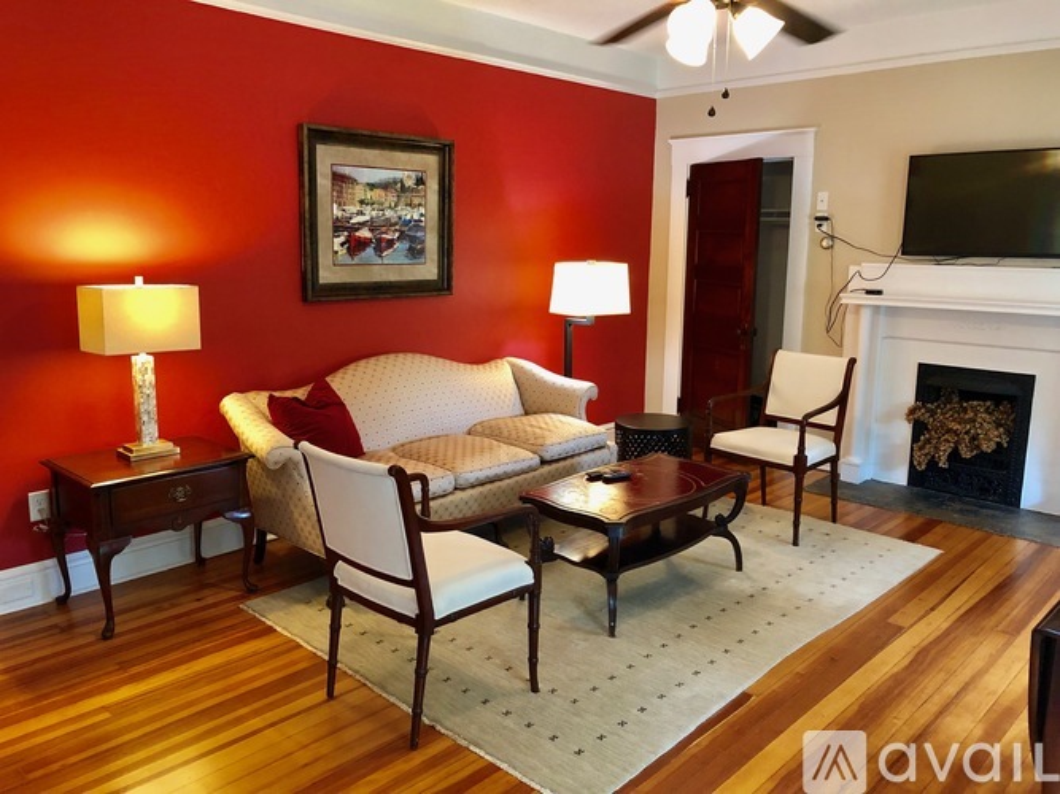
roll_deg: -0.9
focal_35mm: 28
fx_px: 857
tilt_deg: -9.9
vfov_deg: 49.7
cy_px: 397
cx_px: 530
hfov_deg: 63.5
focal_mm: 3.99
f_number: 1.8
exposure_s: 1/15
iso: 64
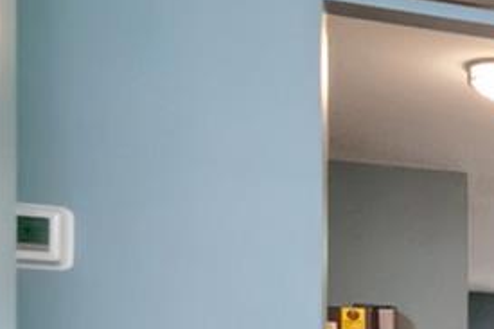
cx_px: 1381
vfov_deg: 13.0
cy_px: 570
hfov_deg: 12.4
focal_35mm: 96
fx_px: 1315
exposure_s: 1/100
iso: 2000
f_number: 7.1
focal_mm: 11
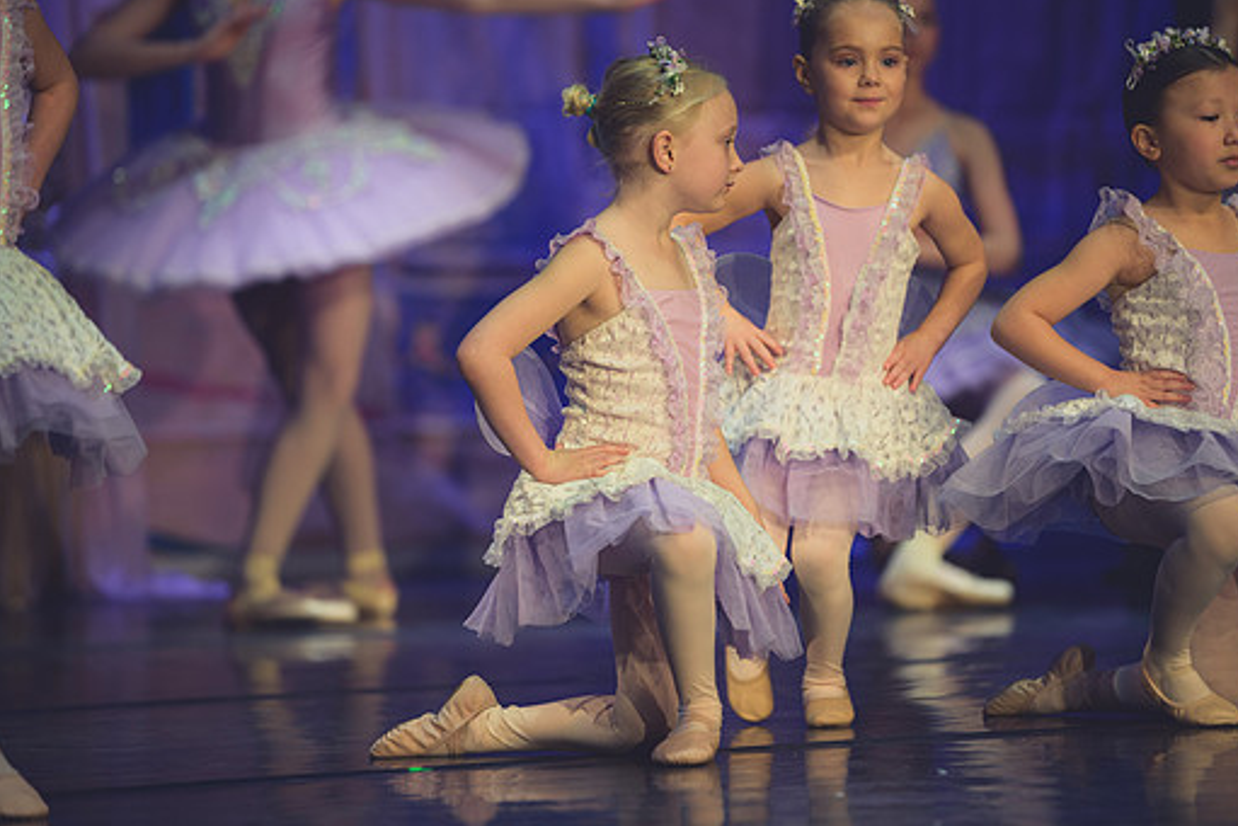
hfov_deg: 9.1
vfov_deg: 6.1
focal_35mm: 227
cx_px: 678
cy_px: 365
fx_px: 7808
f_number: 2.8
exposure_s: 1/320
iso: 900
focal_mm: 200
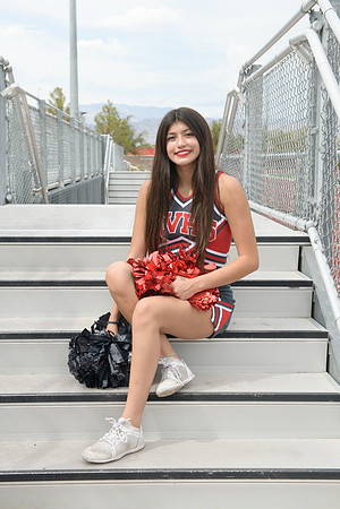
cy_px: 254
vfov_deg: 36.2
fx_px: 779
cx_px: 170
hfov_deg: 24.6
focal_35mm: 55
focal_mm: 55
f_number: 5.6
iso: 800
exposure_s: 1/1250
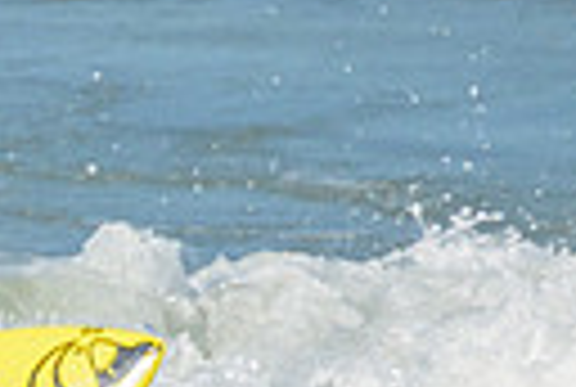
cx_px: -608
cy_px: 547
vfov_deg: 0.4
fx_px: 58039
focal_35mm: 3619
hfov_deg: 0.6
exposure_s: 1/2000
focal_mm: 800
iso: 1100
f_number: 11
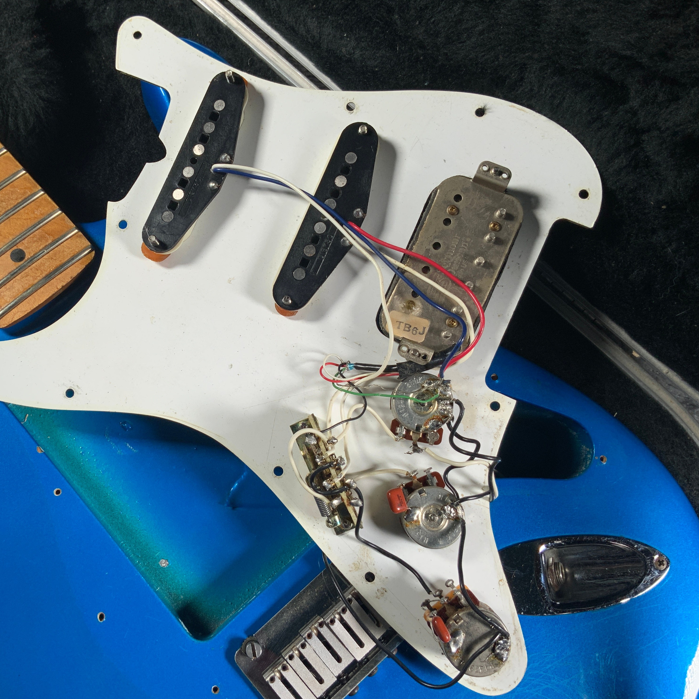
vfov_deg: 47.2
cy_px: 351
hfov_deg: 46.7
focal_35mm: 35
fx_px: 800
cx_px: 252
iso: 25
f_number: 1.8
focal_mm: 3
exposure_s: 1/104
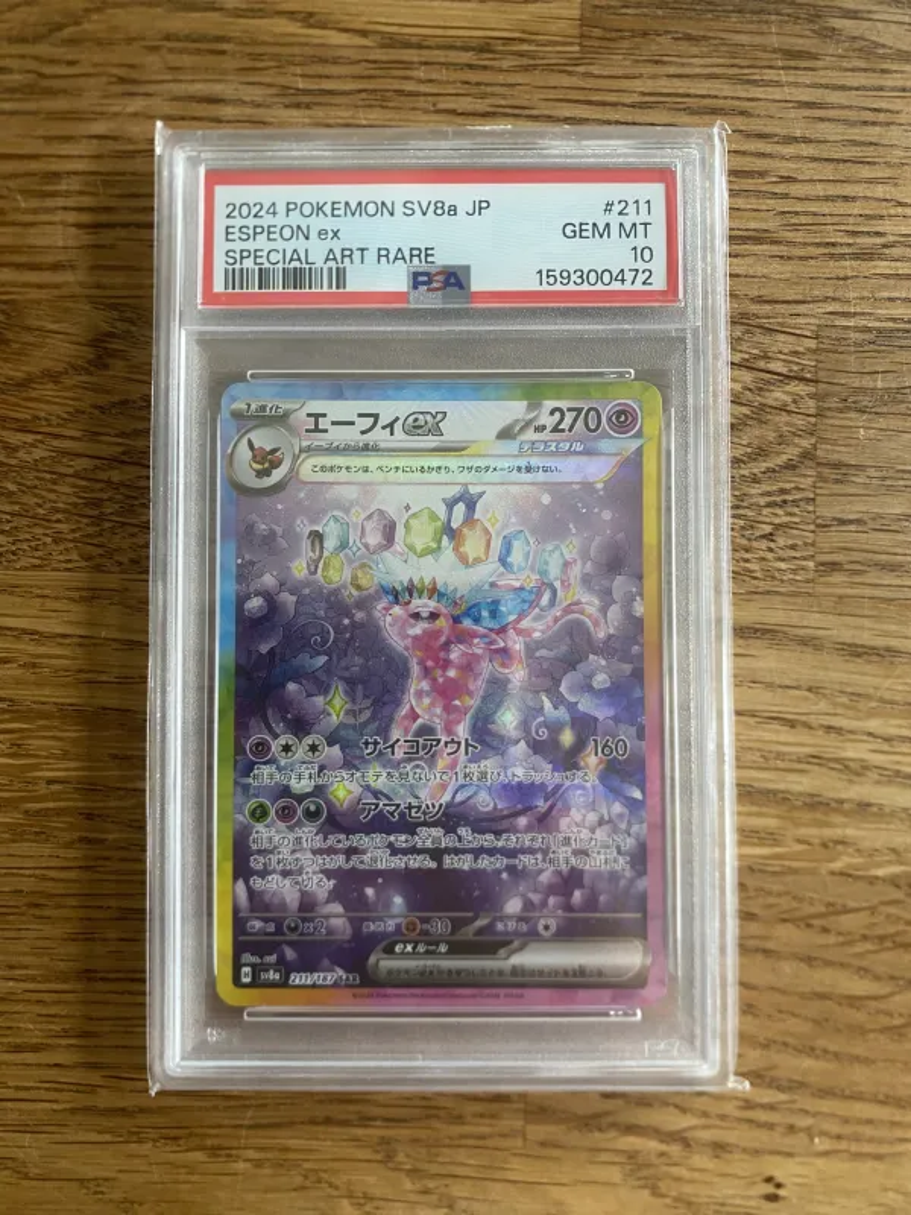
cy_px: 608
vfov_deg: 69.4
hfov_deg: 54.9
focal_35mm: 25
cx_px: 456
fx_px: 877
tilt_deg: -87.0
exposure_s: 1/60
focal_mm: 4.25
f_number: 1.8
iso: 125
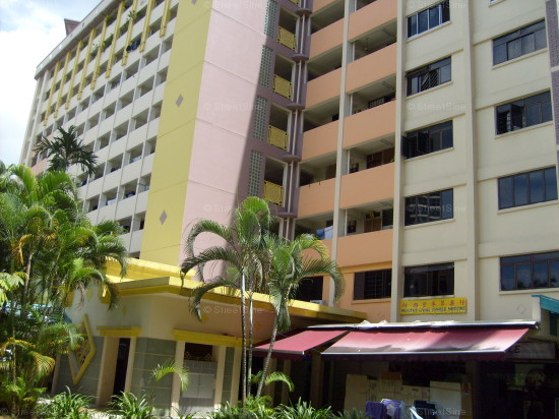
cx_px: 280
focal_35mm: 35
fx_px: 565
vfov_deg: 40.7
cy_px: 210
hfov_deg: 52.6
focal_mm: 5.8
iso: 80
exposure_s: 1/180
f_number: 7.1
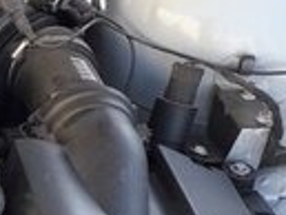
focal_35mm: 138
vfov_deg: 10.8
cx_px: -344
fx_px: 1141
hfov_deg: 12.1
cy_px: 139
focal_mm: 3.6
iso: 40
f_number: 1.9
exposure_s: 1/118
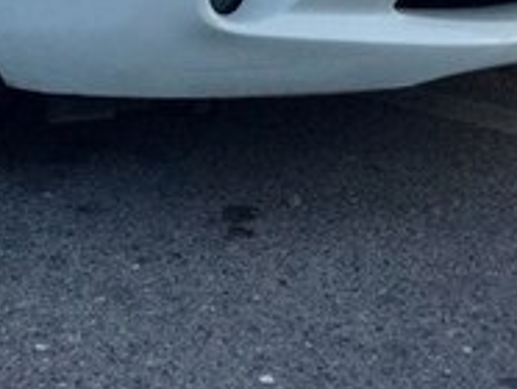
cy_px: -190
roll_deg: +1.6
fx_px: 1645
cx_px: 100
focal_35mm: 110
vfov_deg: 12.8
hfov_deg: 17.7
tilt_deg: -9.1
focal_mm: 3.3
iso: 25
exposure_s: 1/494
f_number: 2.4
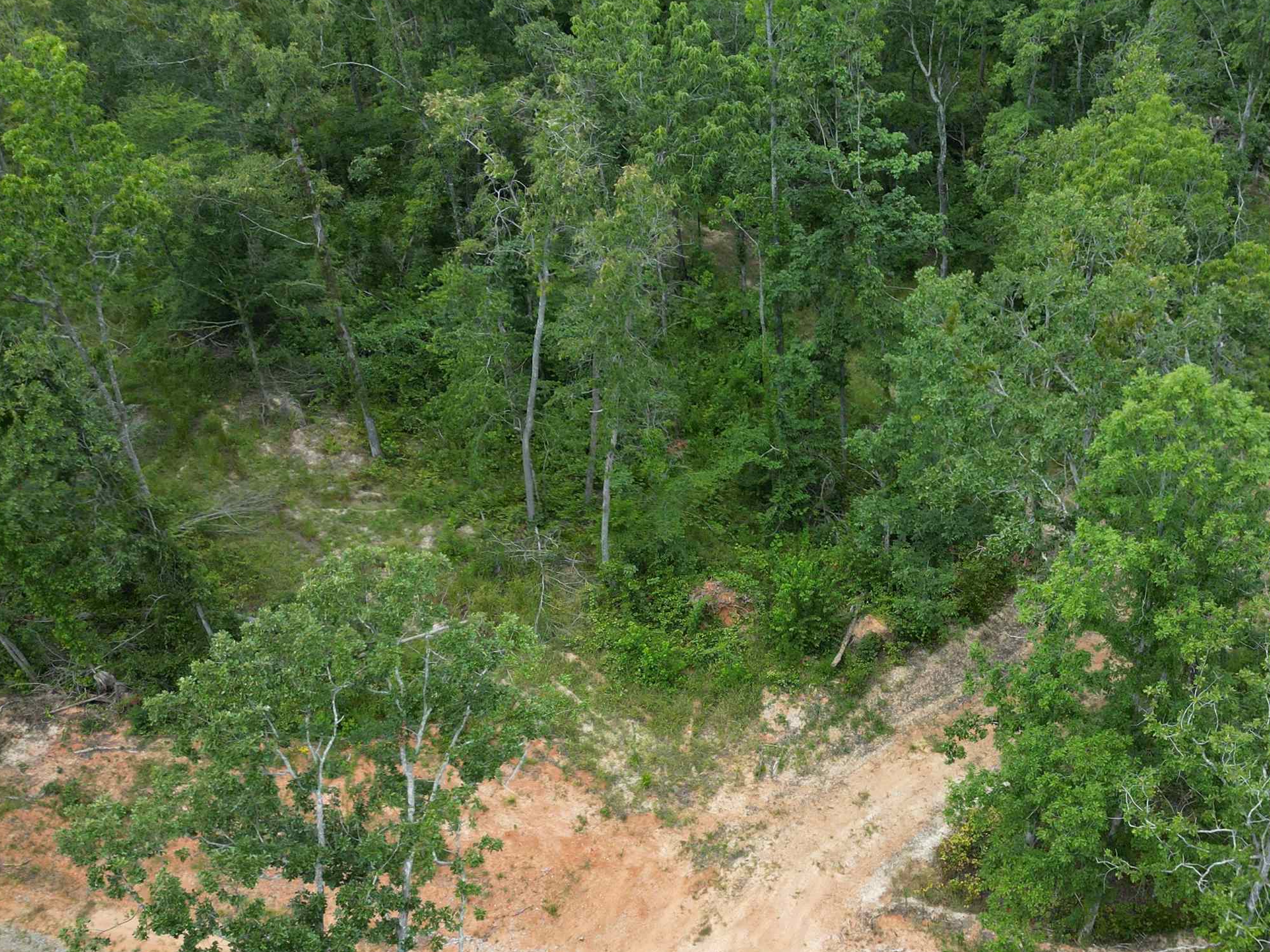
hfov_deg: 49.6
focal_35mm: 37
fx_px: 1357
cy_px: 612
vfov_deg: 38.3
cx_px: 800
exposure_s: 1/640
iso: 110
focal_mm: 6.72
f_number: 1.7
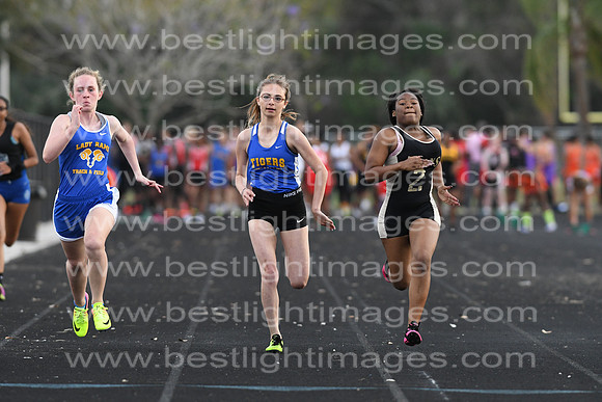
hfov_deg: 4.6
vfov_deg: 3.1
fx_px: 7526
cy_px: 201
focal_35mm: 450
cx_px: 301
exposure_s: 1/1600
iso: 1600
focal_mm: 300
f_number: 4
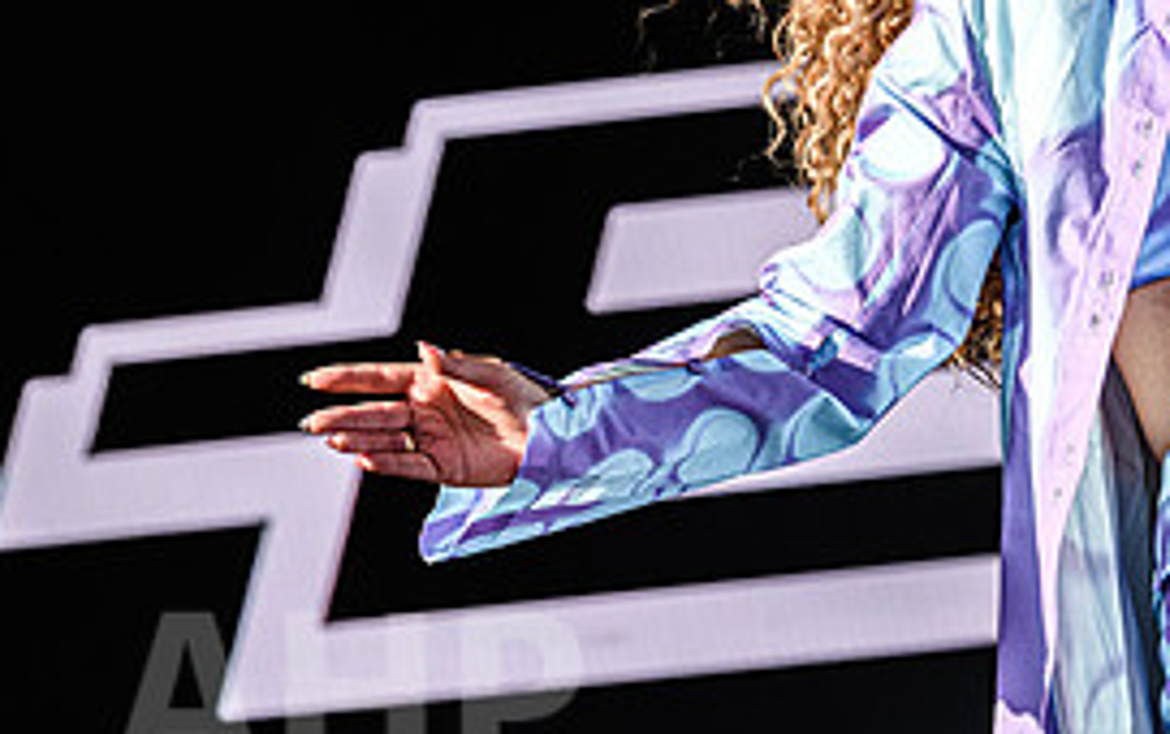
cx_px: 1255
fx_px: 9991
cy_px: 177
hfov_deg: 6.7
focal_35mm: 313
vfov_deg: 4.2
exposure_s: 1/2000
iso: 640
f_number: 5.6
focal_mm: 135
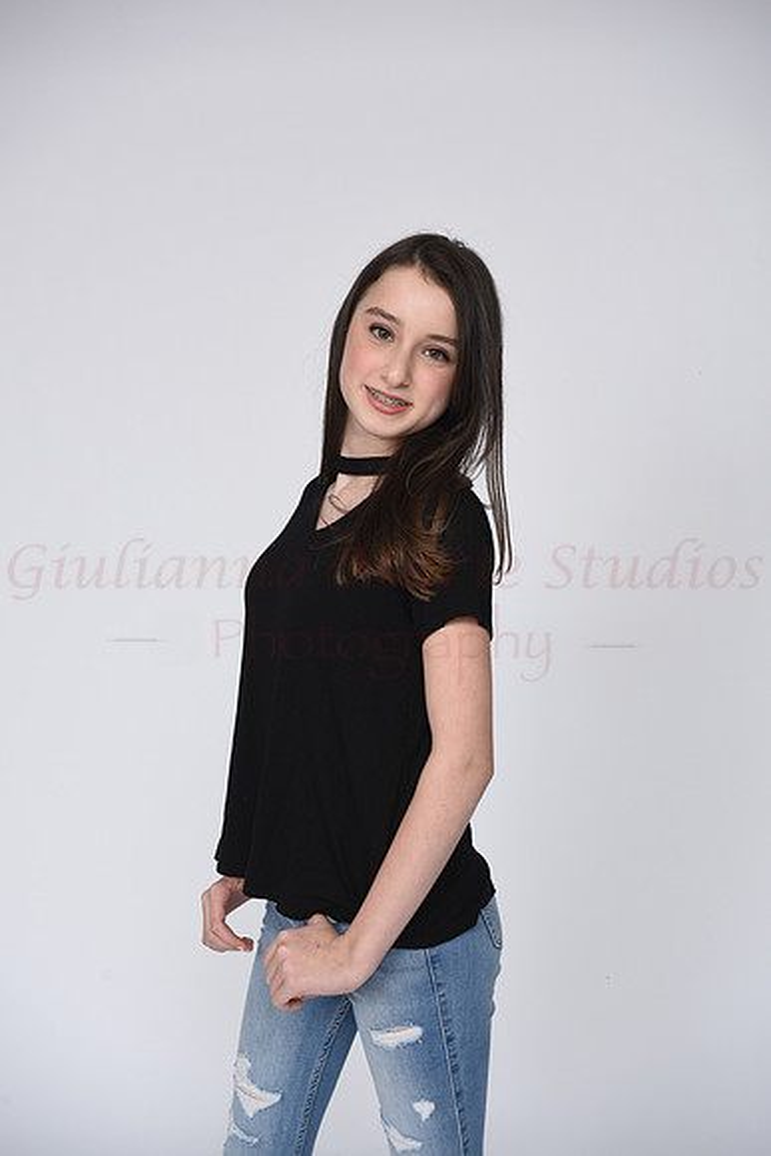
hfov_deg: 27.0
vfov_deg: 39.6
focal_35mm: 50
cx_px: 386
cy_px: 578
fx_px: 1605
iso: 100
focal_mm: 50
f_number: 7.1
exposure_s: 1/160
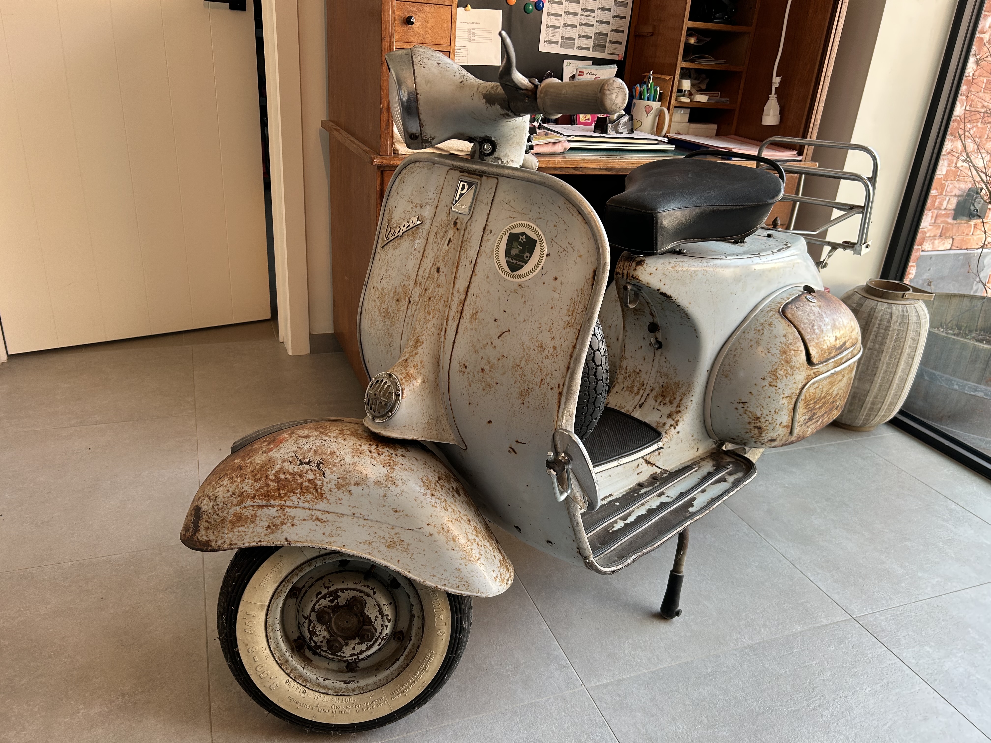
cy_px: 372
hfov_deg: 67.3
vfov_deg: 53.1
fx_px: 744
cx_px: 496
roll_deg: -2.5
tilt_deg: -24.3
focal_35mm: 26
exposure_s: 1/100
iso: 64
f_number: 1.5
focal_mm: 5.7
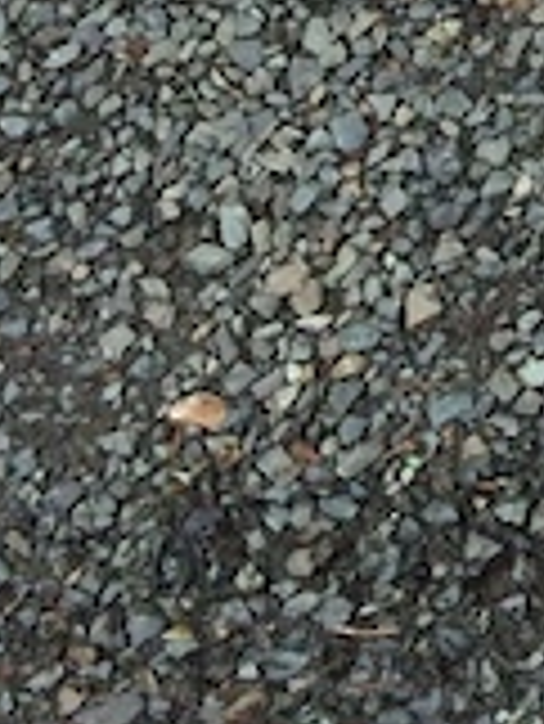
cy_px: -1232
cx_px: 1448
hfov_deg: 7.4
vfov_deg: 9.2
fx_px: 3850
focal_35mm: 184
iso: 32
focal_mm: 4.15
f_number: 2.2
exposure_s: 1/363
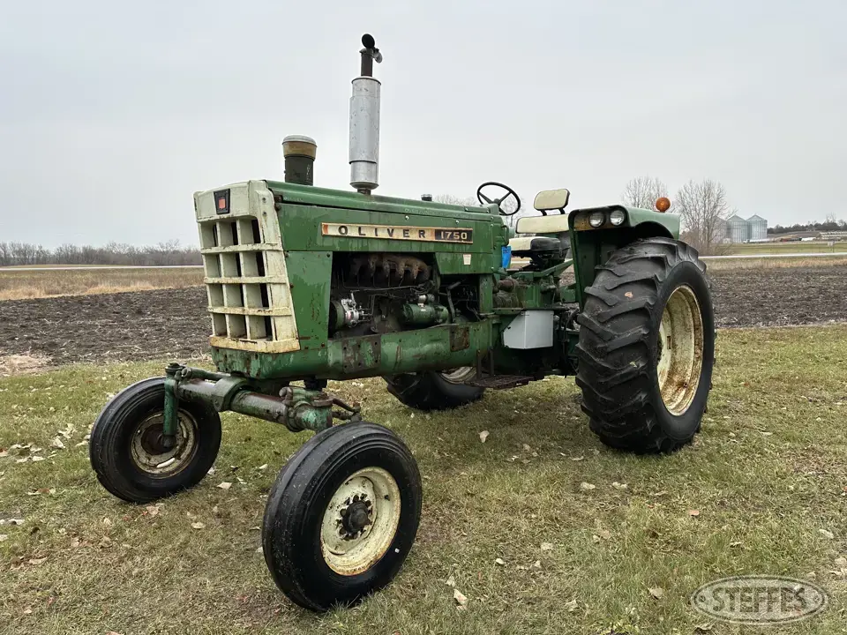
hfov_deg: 71.6
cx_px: 424
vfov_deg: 56.8
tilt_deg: -7.5
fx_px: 587
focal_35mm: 24
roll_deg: +2.2
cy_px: 318
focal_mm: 6.86
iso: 80
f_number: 1.78
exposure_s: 1/594
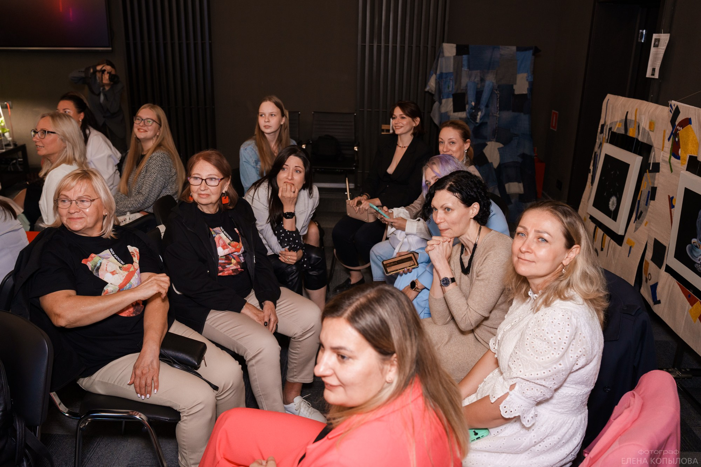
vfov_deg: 44.8
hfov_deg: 63.5
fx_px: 566
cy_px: 230
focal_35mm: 29
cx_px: 345
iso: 800
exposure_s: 1/250
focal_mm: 28
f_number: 4
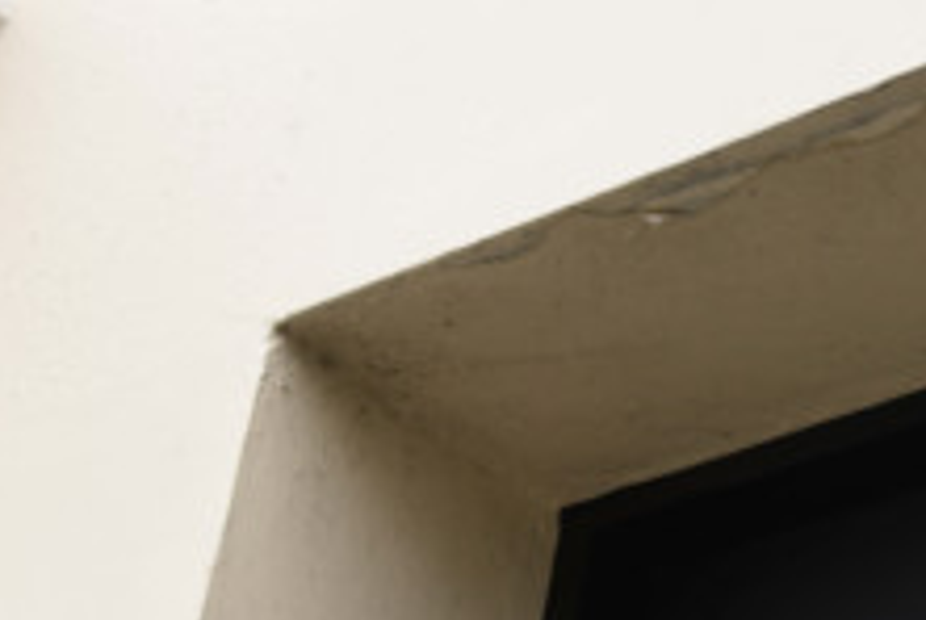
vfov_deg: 13.1
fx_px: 2653
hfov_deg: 18.5
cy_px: 691
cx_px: 1186
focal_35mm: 103
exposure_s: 1/400
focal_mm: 40
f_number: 6.3
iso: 400
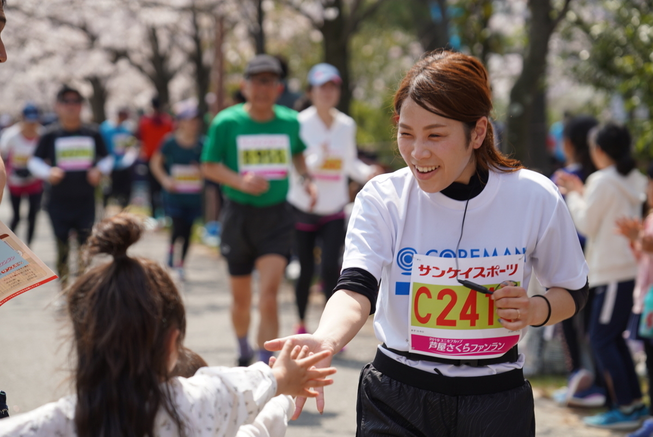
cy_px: 218
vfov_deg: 9.8
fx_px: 2541
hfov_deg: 14.6
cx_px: 326
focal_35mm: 140
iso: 125
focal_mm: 140
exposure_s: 1/320
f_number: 5.6
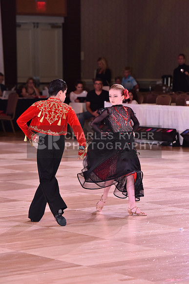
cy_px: 142
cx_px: 94
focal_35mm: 160
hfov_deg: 8.6
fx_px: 1259
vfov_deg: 12.8
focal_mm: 160
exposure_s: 1/250
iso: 2000
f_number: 5.6
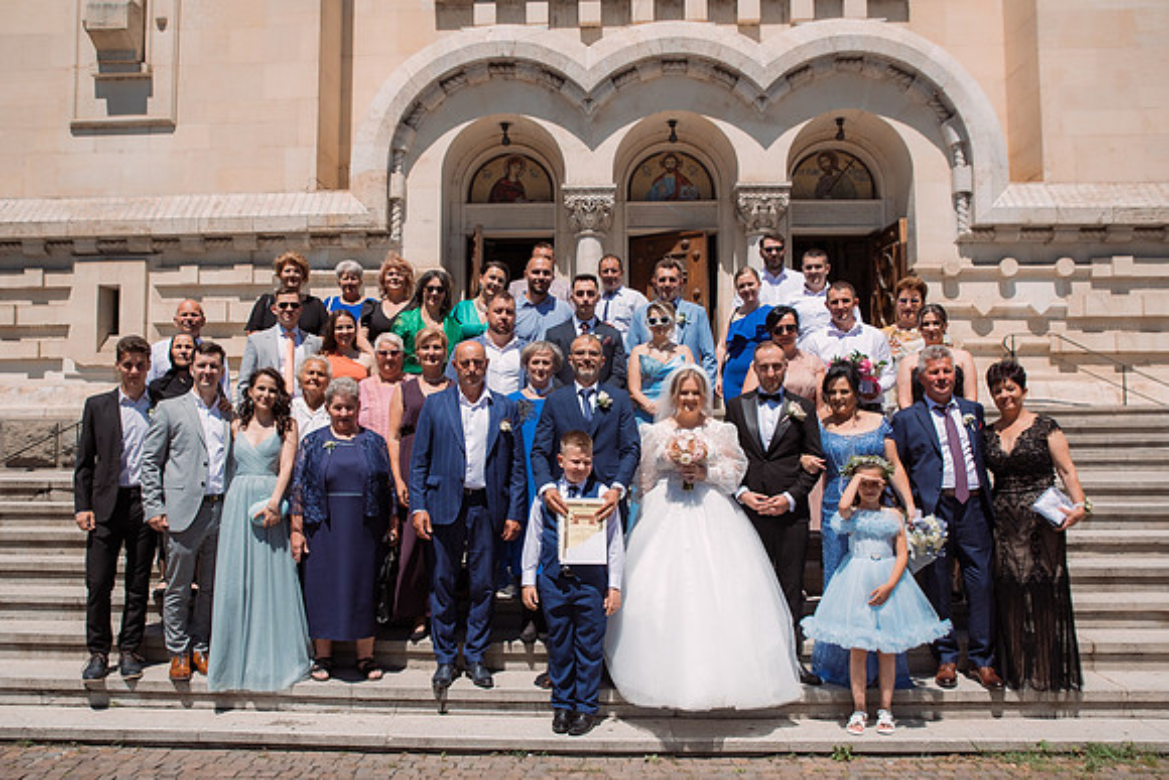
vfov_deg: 42.5
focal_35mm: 31
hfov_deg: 60.5
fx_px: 1002
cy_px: 397
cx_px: 573
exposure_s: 1/2500
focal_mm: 29
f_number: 4
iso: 200
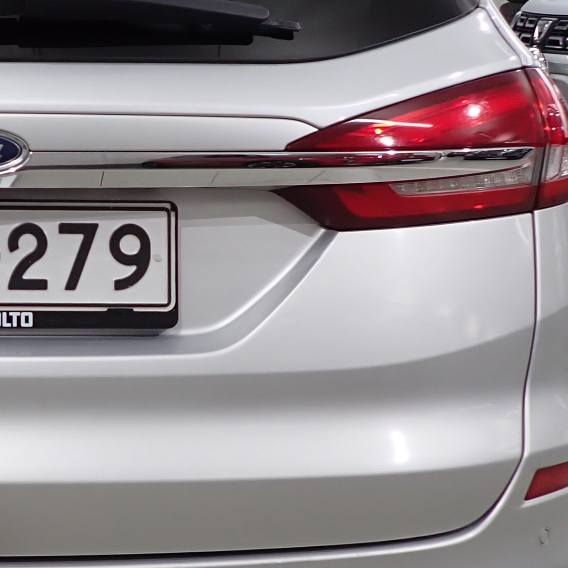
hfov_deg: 23.0
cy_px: 200
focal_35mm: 72
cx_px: -4
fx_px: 1337
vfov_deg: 23.9
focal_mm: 4.5
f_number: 2
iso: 100
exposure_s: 1/60
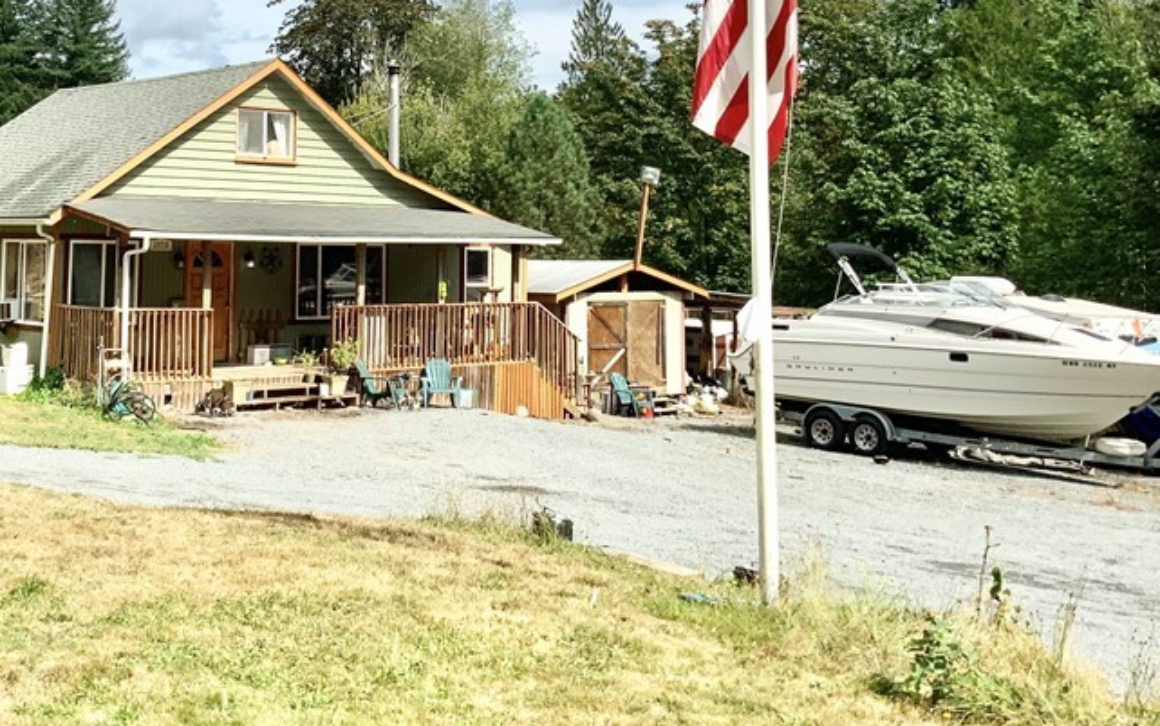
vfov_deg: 25.8
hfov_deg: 40.5
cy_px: 114
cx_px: 378
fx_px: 1550
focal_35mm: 49
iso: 20
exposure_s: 1/2667
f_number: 1.8
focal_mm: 3
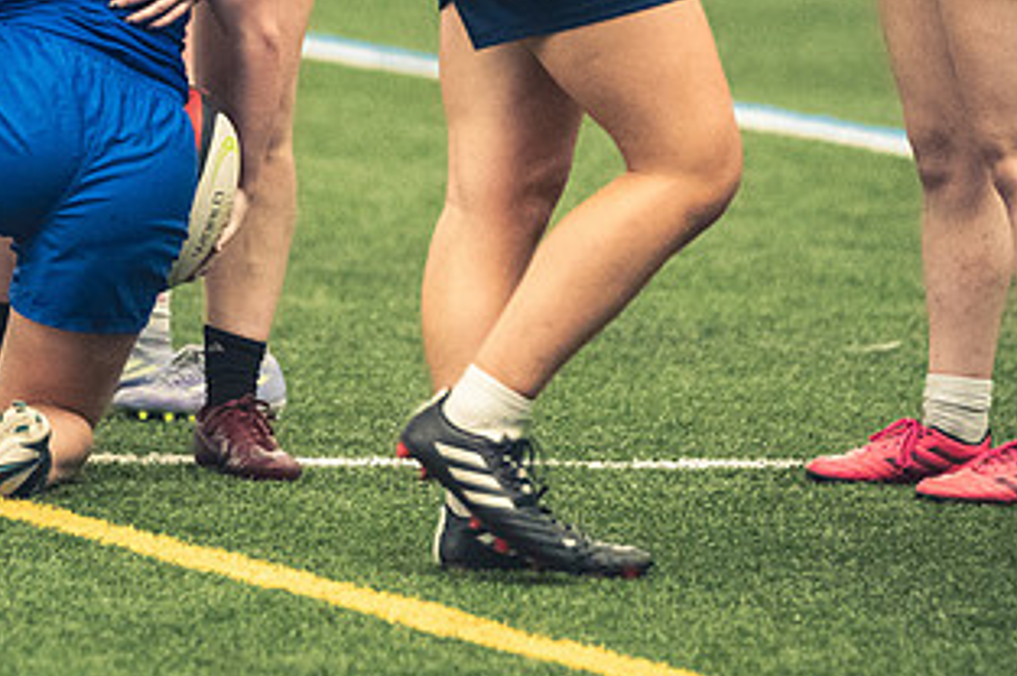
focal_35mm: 528
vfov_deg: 2.6
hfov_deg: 3.9
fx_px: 14900
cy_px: 185
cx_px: 273
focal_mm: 190
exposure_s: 1/500
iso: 12800
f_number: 2.8
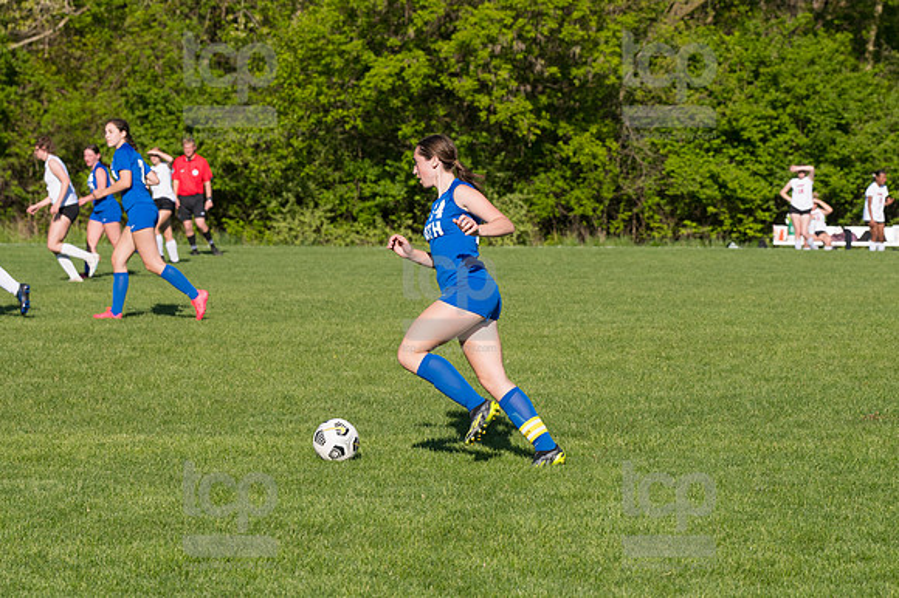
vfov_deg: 9.0
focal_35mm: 153
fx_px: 3818
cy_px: 299
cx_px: 450
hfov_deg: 13.4
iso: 250
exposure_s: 1/1600
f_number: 5.6
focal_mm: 102
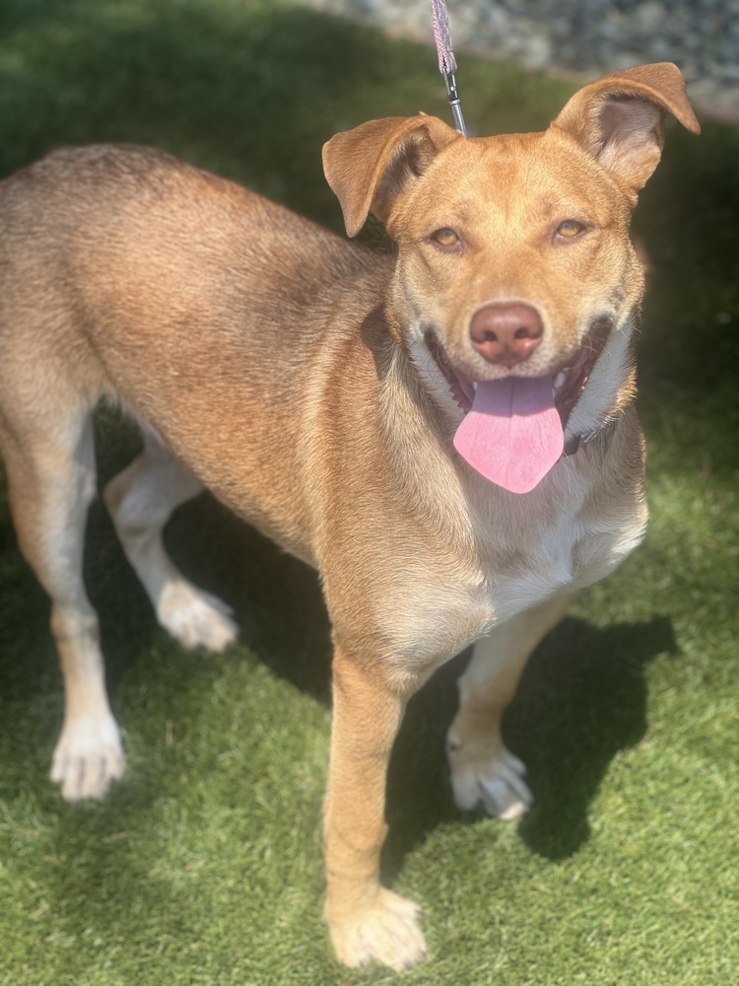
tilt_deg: -31.9
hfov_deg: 19.1
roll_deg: -1.8
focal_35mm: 77
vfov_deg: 25.3
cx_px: 370
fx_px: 2192
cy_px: 493
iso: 25
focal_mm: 9
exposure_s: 1/230
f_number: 2.8
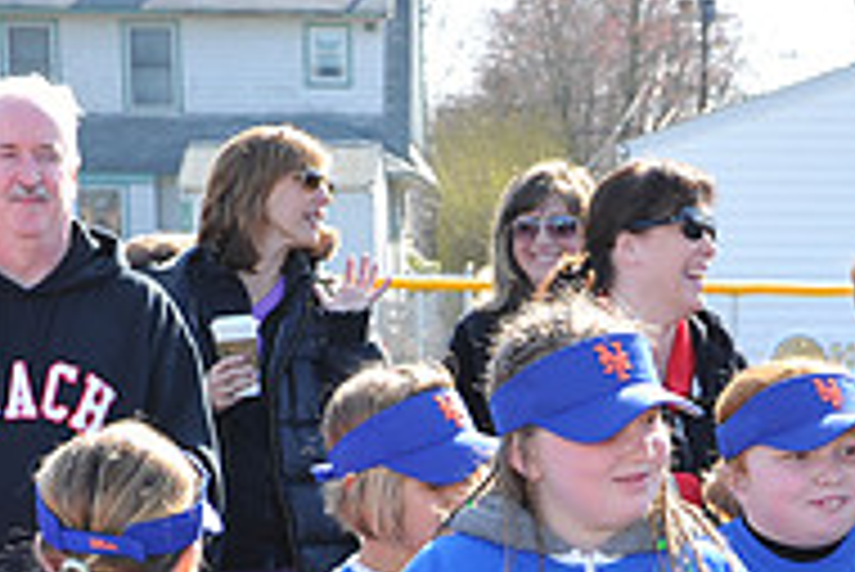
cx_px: 680
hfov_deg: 16.7
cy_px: 847
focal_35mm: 122
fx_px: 2900
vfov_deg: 10.9
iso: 200
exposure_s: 1/250
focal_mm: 40
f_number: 5
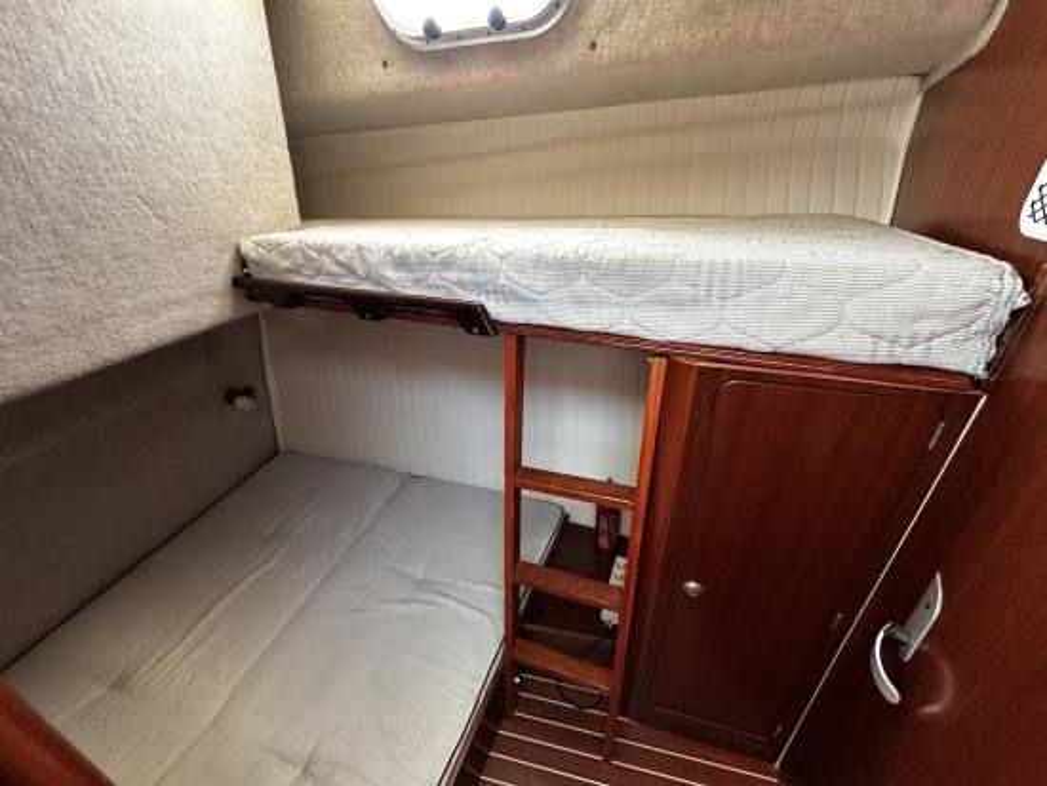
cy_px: 393
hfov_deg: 102.0
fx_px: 424
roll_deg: +0.5
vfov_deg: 85.7
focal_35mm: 14
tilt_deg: -25.5
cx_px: 524
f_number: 2.2
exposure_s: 1/75
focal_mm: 2.22
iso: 320
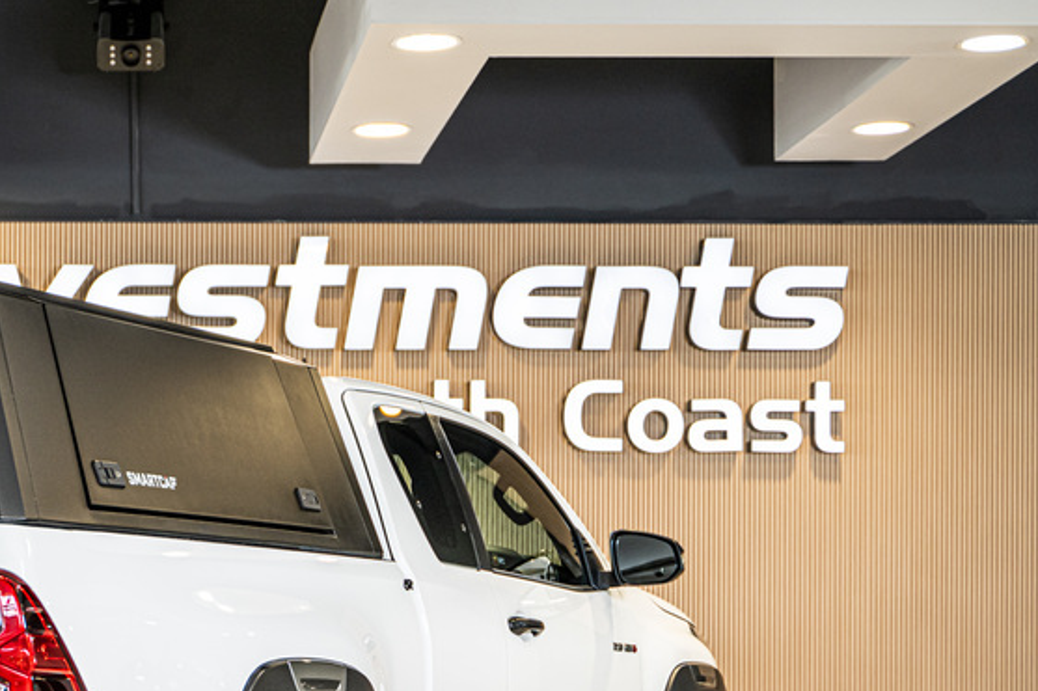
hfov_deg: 22.1
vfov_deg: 15.1
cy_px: 590
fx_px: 2594
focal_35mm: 90
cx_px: 102
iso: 400
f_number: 2.8
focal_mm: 49
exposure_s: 1/160
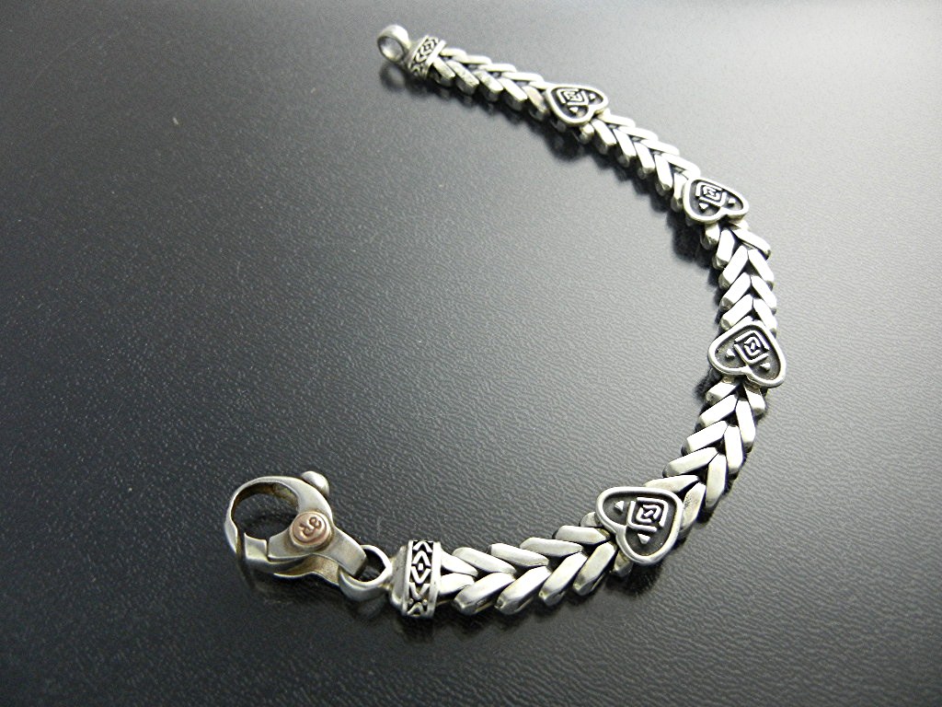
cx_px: 471
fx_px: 925
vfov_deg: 41.8
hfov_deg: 54.0
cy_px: 354
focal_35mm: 34
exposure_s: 1/26.6
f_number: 3.6
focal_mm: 6.2
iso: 400
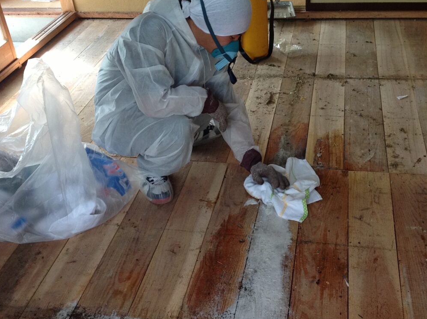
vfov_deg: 32.1
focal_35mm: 45
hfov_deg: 42.1
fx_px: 554
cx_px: 234
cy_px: 153
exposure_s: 1/120
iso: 100
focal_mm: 4.28
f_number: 2.4
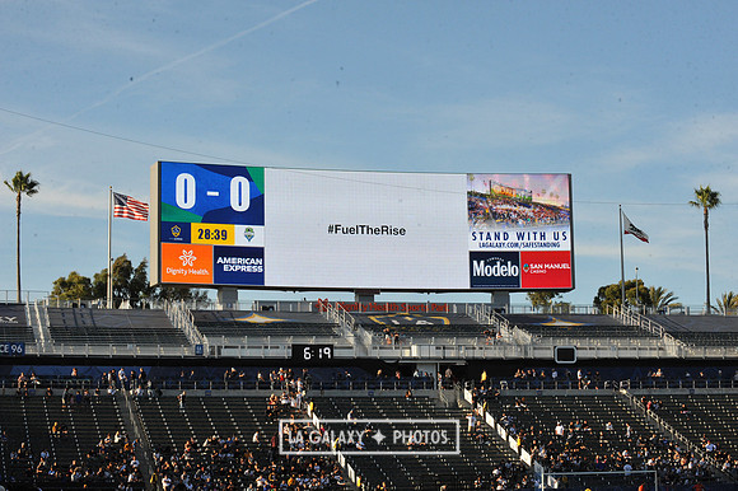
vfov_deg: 16.6
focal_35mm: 82
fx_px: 1680
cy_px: 246
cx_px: 369
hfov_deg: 24.8
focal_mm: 82
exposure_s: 1/1000
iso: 1600
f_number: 16
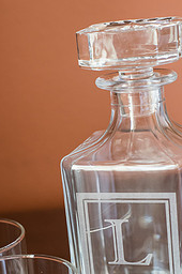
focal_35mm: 88
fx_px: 669
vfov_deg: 22.9
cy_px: 207
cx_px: 88
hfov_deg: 15.5
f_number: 4.5
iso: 2500
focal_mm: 50
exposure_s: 1/80
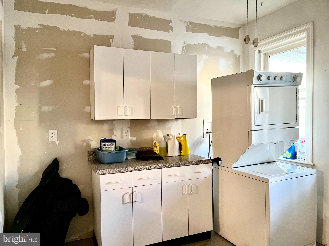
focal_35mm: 26
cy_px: 123
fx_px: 247
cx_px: 164
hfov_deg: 67.3
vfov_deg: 53.0
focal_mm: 5.1
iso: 400
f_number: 1.6
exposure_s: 1/60
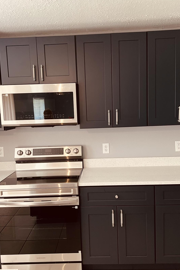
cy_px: 138
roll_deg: +2.8
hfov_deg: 38.9
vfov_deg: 55.8
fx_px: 255
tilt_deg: -5.3
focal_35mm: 34
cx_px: 94
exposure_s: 1/60
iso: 125
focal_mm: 5.7
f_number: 1.5
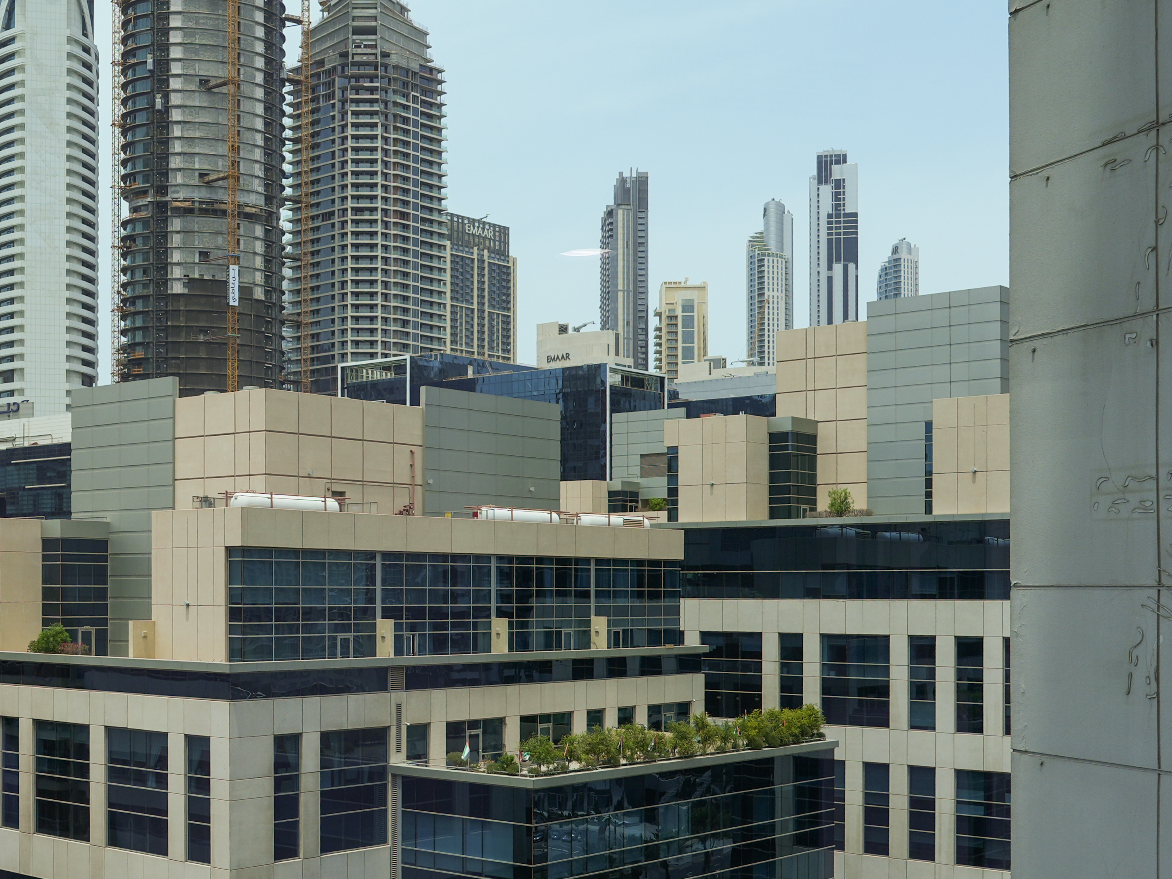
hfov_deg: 40.4
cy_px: 169
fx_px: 1557
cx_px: 342
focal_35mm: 46
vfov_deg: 30.7
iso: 100
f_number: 4.5
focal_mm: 20
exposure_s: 1/350
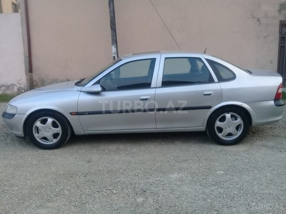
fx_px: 256
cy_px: 107
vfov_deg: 45.4
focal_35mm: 31
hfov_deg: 58.4
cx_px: 143
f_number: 2.2
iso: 64
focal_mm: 3.3
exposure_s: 1/33
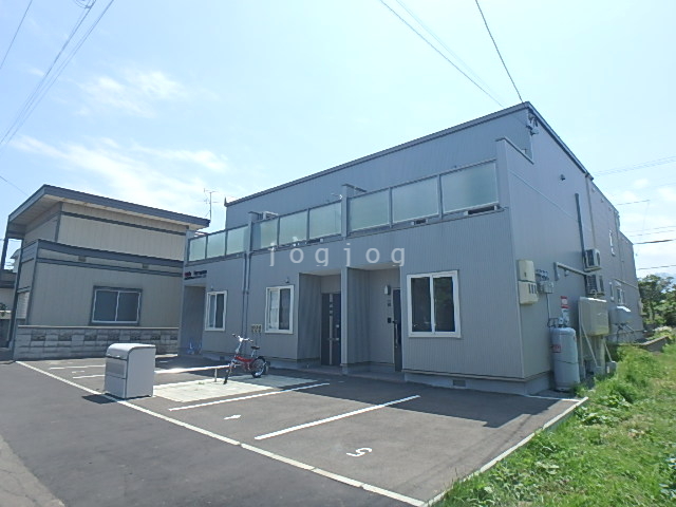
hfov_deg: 79.0
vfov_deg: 63.4
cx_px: 338
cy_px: 254
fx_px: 410
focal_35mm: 21
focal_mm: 3.7
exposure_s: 1/1250
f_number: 3.5
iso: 125
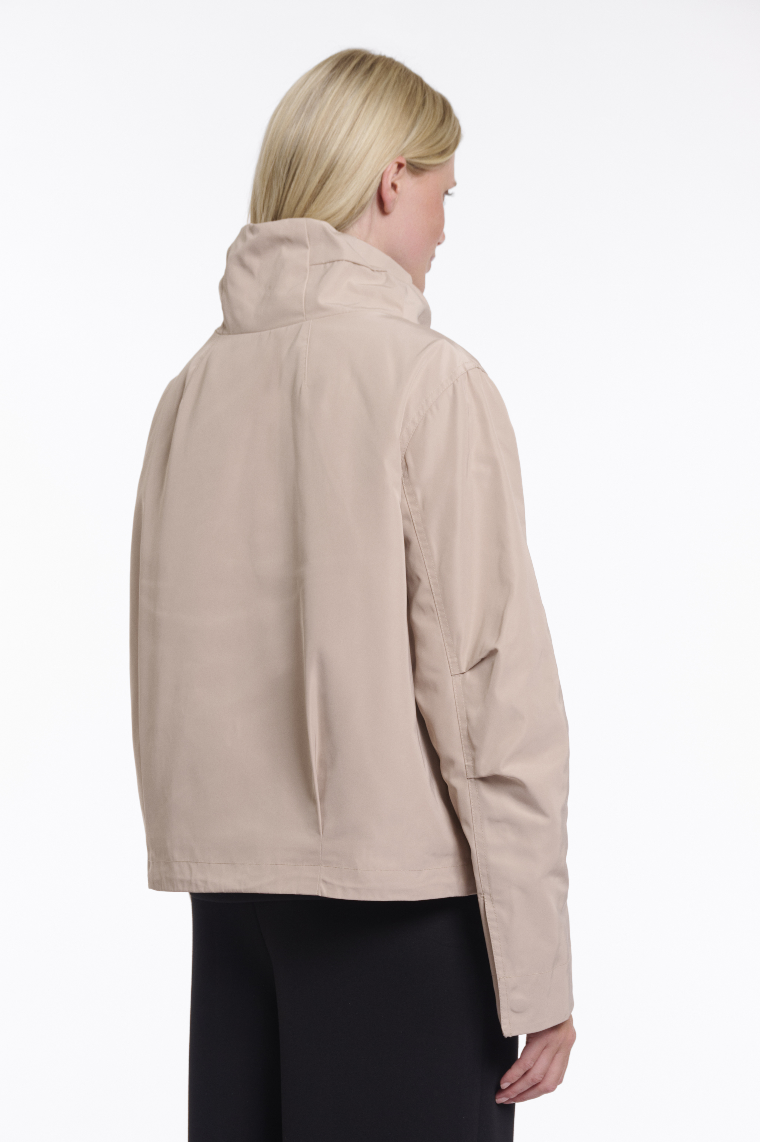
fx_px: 3139
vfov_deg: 20.6
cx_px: 380
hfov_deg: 13.8
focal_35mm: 99
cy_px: 571
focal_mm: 99
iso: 125
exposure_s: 1/160
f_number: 8
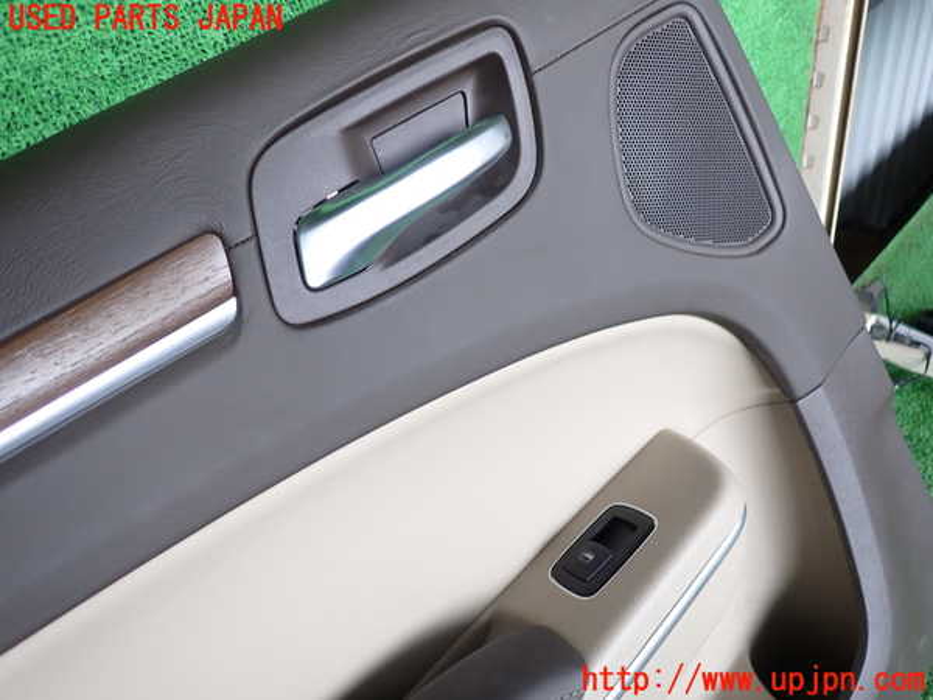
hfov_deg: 69.4
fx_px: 674
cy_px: 350
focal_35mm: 25
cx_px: 466
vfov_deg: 54.9
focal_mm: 4.5
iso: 100
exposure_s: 1/100
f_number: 2
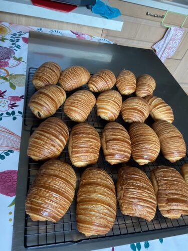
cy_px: 126
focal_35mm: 26
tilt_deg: -43.2
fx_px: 188
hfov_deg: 53.1
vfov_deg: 67.3
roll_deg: -17.6
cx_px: 94
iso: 200
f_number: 1.8
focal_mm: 4.25
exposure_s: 1/50
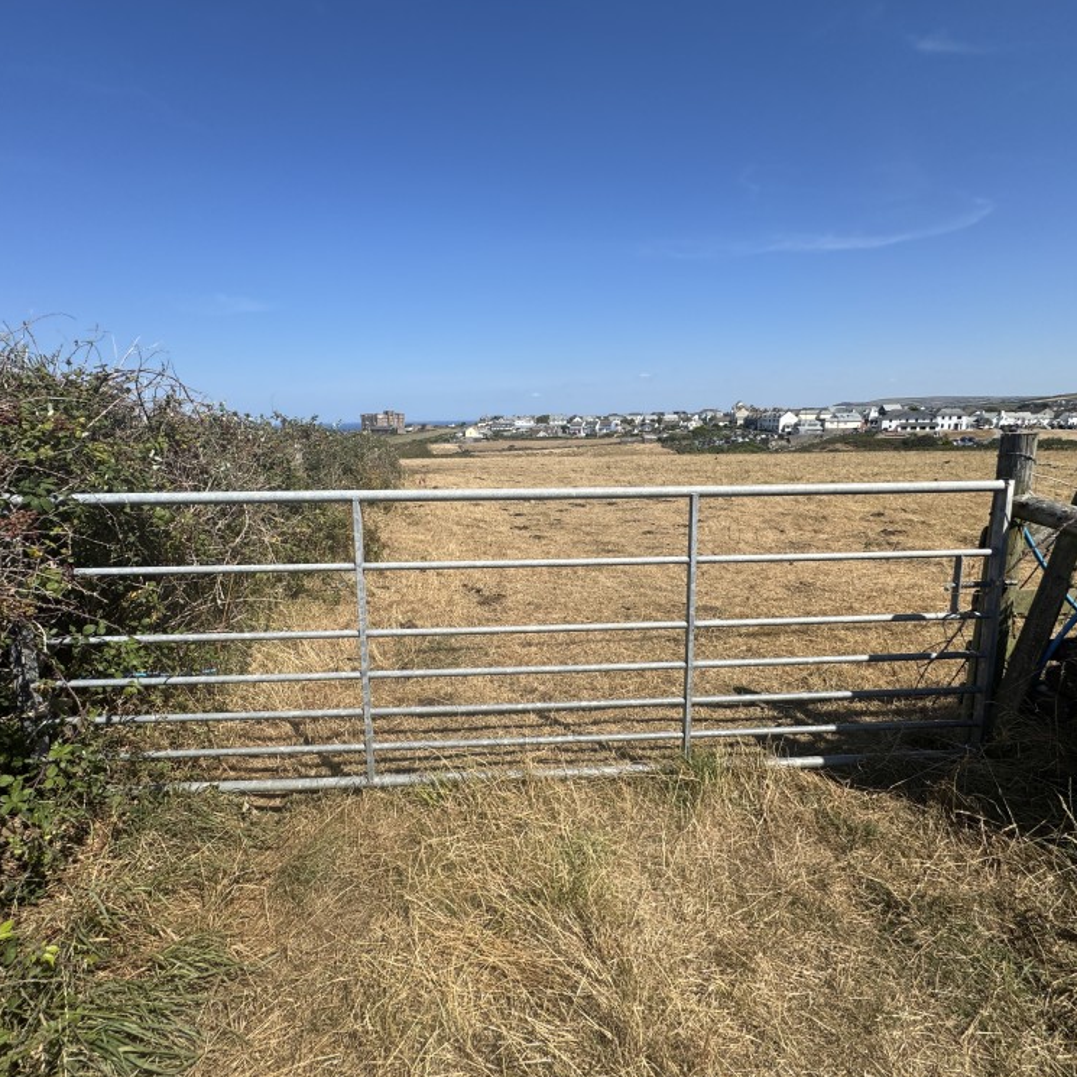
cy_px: 541
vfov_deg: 84.0
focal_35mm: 17
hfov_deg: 84.0
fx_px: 598
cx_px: 546
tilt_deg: -14.2
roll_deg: +1.1
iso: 50
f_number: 2.2
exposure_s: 1/2584
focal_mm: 2.22
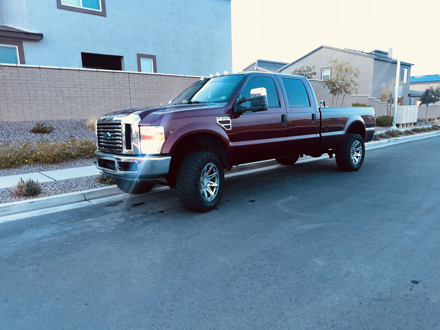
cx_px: 220
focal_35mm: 24
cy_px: 165
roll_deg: +2.2
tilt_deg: -10.1
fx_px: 305
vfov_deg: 56.8
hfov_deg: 71.6
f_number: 1.78
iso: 160
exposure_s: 1/17
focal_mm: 6.86
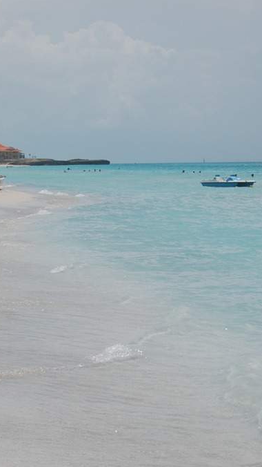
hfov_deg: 9.3
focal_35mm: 131
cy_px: 233
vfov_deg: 16.4
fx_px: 1616
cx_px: 79
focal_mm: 55
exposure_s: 1/2000
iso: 200
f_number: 5.6
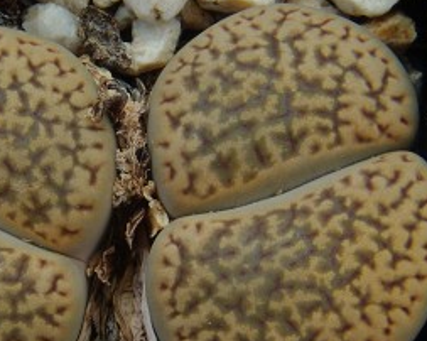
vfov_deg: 7.9
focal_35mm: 195
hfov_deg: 9.9
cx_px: 74
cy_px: 205
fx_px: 2462
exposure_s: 3
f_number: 38
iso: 100
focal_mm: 70
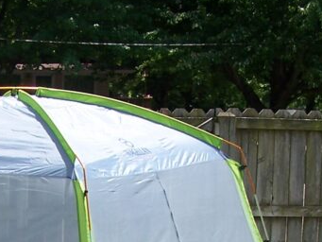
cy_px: 304
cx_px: 2
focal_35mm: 114
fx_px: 1061
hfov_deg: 16.9
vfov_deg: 12.6
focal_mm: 6.3
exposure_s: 1/350
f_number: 4
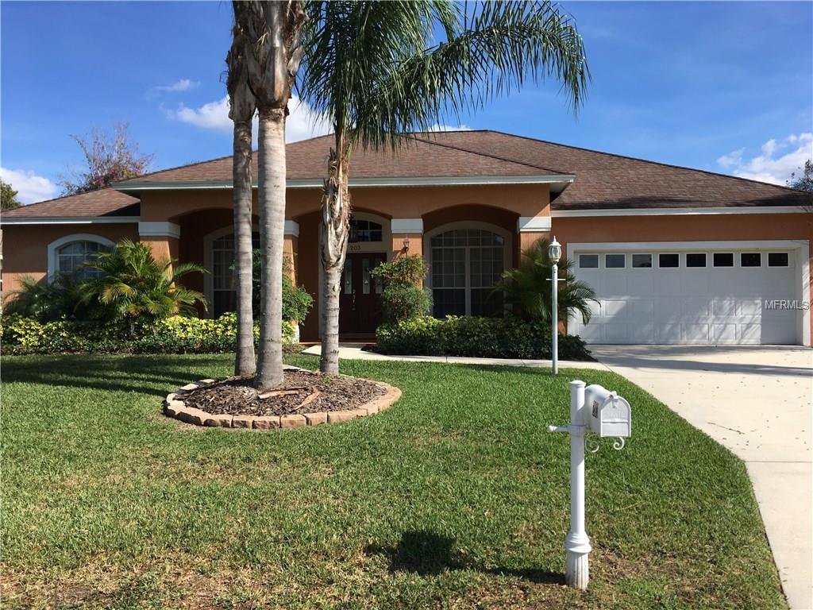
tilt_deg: +2.2
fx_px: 681
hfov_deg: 61.7
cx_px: 406
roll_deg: +0.4
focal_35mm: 29
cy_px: 305
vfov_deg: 48.2
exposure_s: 1/1451
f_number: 2.2
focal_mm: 4.15
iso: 25
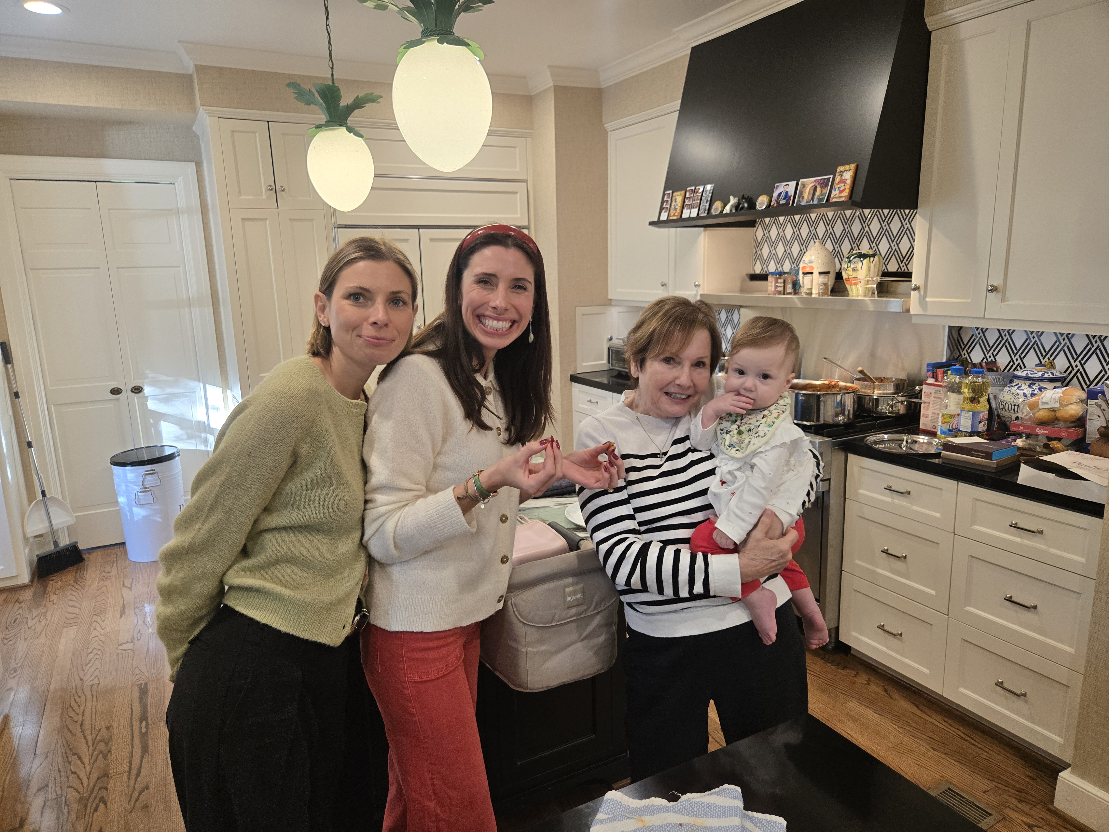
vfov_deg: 58.9
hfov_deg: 73.9
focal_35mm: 23
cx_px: 554
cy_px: 416
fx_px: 737
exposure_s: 1/120
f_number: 1.8
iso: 160
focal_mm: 5.4
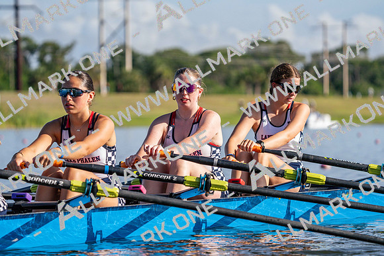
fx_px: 2881
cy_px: 128
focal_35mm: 270
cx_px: 192
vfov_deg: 5.1
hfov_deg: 7.6
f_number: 6.3
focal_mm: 270
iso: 320
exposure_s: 1/2500
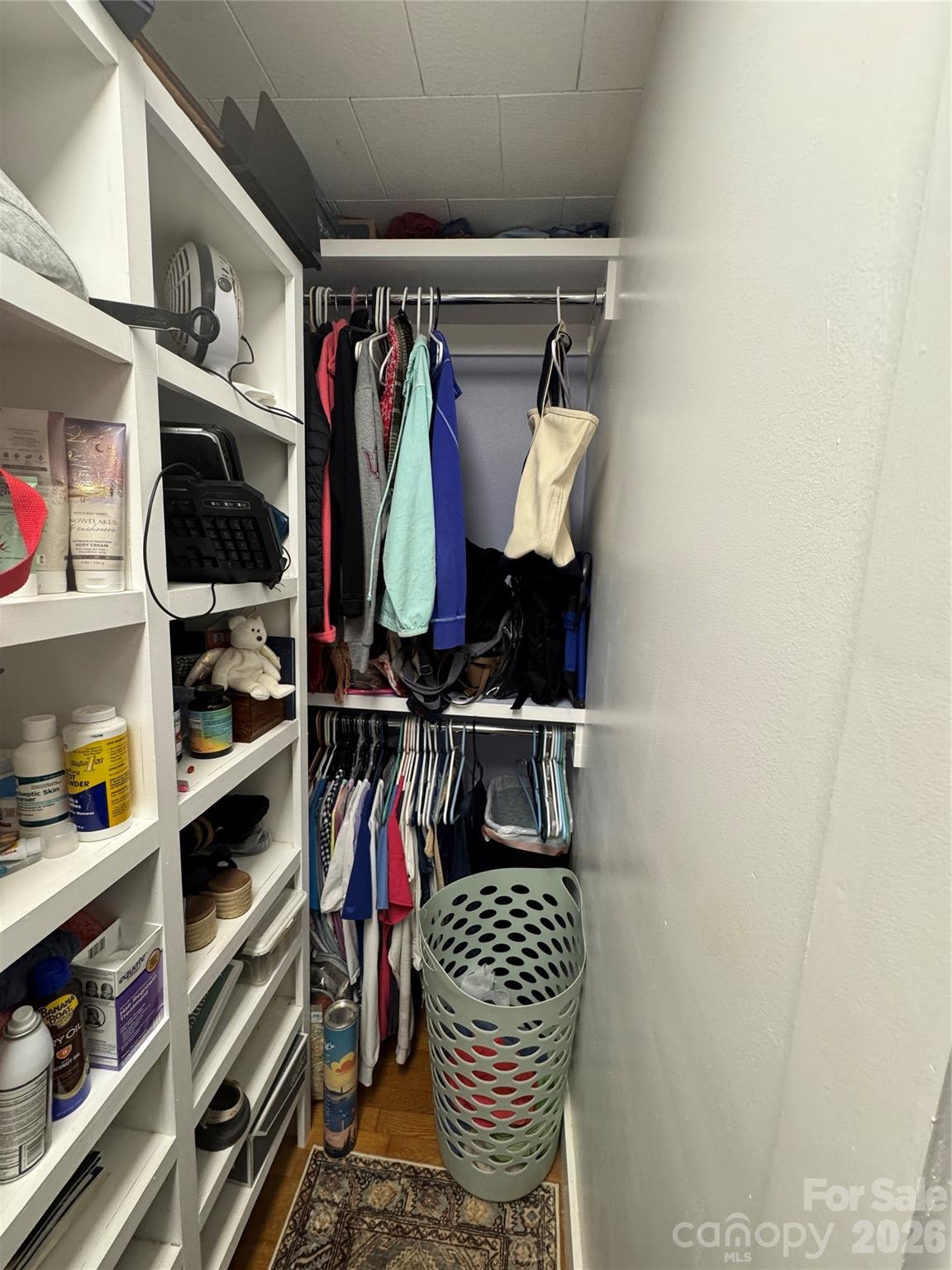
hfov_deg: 85.7
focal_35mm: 14
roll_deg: -1.7
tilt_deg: -9.7
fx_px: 513
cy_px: 635
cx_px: 476
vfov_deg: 102.1
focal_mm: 2.22
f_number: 2.2
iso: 250
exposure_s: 1/120
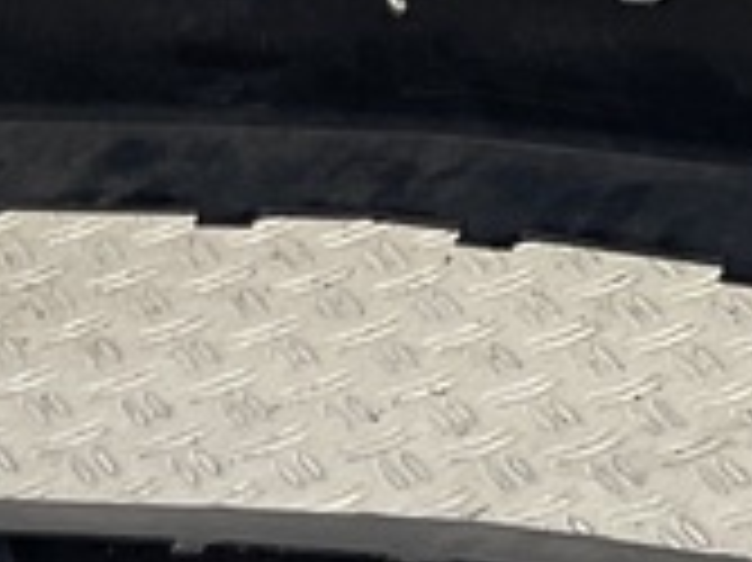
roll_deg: +5.4
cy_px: 508
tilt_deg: -34.3
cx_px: 1864
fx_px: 3799
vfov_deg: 8.4
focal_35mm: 175
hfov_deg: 9.8
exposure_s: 1/120
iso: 40
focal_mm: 3
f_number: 1.8
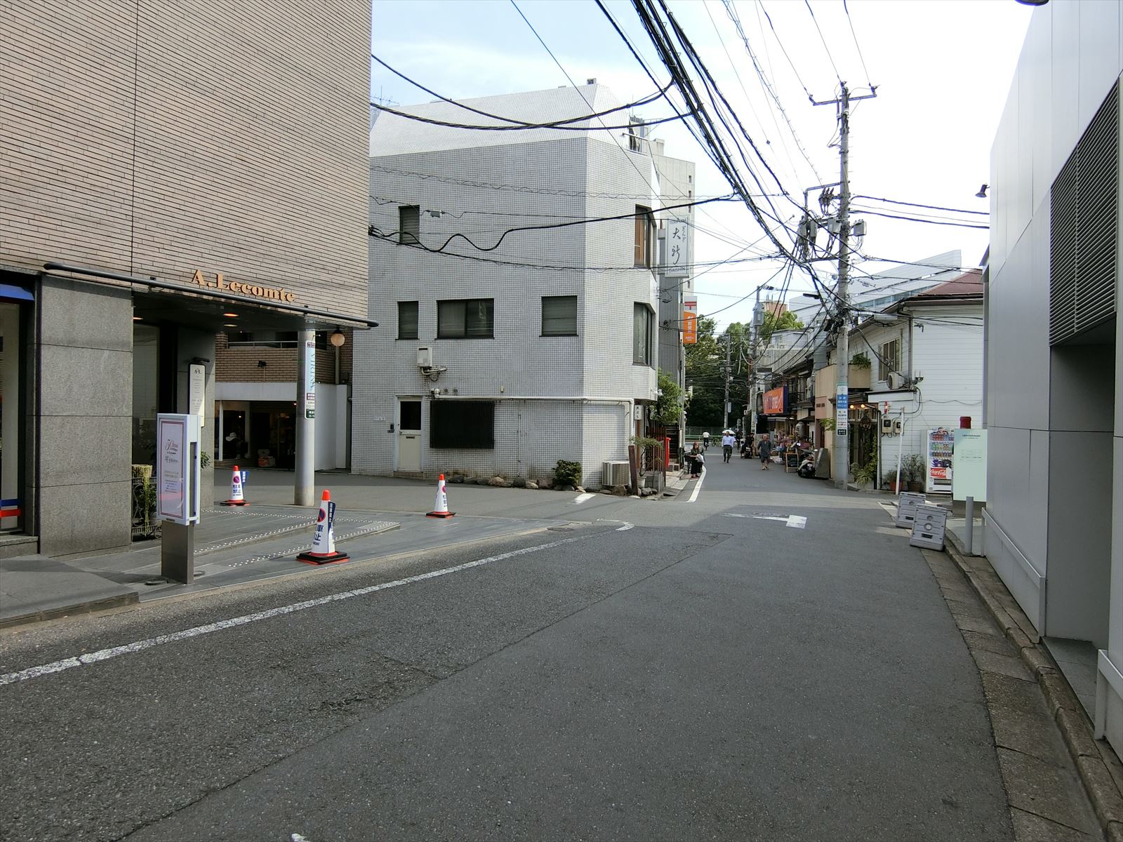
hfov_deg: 84.7
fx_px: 616
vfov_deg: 68.7
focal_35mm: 19
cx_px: 562
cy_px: 421
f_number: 2.7
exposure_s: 1/800
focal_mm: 4.06
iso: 80
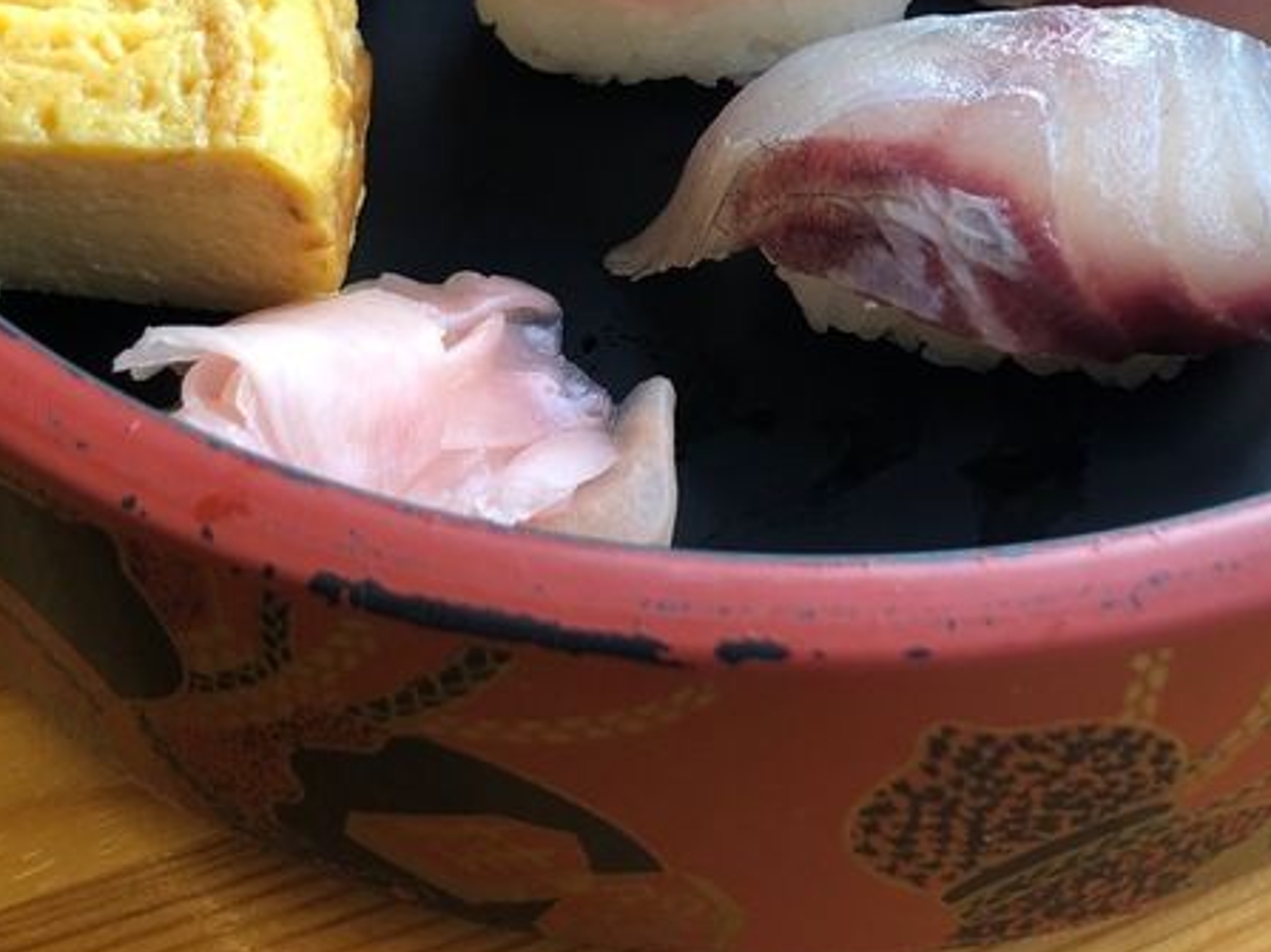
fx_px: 1872
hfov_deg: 37.4
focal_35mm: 51
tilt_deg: -47.4
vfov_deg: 27.7
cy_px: 129
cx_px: 735
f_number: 1.8
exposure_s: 1/100
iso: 32
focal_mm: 3.99
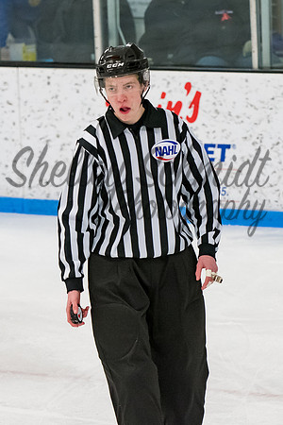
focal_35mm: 306
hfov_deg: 4.5
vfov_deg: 6.7
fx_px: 3613
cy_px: 199
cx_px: 136
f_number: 3.5
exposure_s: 1/800
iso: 2500
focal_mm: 120
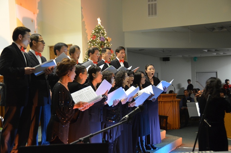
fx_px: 365
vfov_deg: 23.7
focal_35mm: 57
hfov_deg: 35.1
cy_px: 76
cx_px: 116
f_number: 4.2
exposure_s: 1/15
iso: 1600
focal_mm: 38
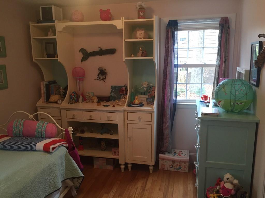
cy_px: 99
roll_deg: +0.3
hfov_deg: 61.7
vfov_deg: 48.2
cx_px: 132
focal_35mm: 29
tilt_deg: -10.7
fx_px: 222
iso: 125
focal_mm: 4.15
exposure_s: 1/30
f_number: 2.2
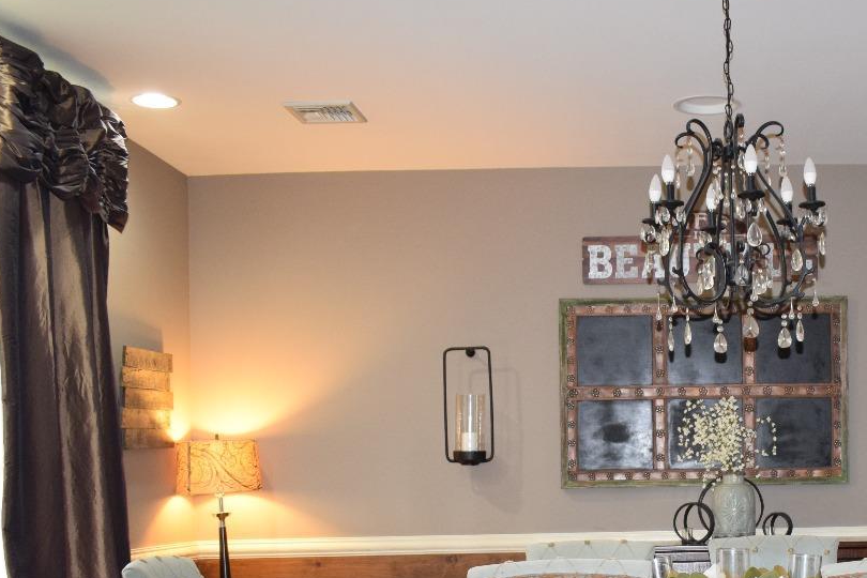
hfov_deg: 37.8
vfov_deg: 26.2
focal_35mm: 50
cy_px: 502
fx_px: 1204
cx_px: 719
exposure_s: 1/60
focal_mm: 18
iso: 1400
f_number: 3.5
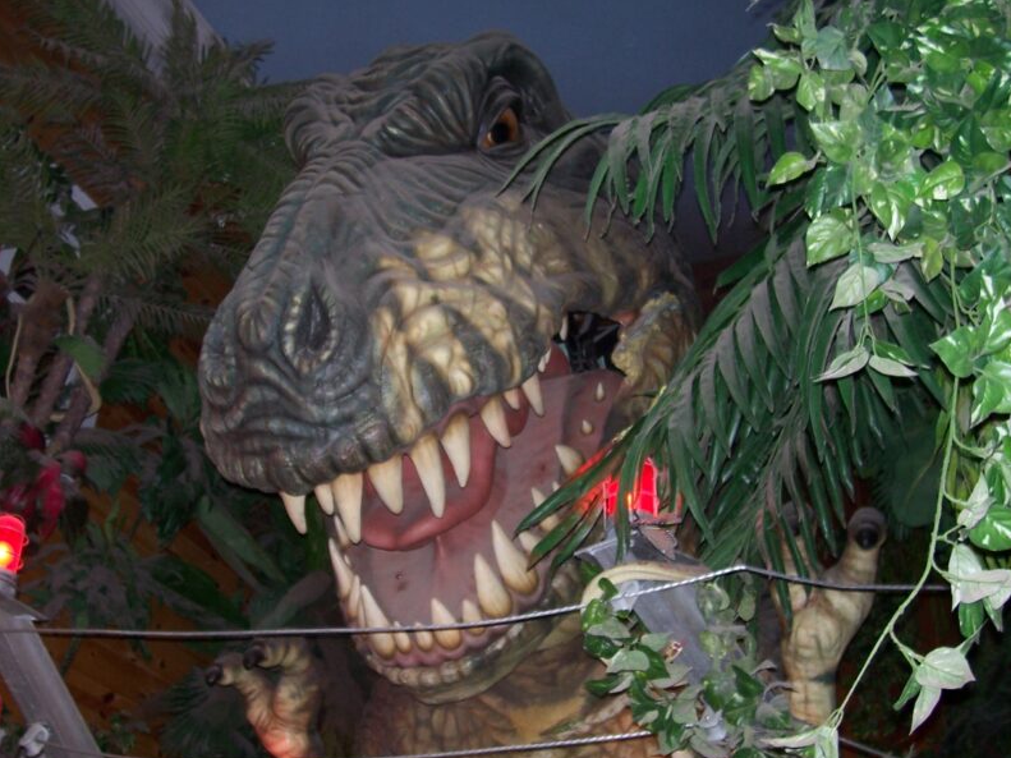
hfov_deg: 42.8
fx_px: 1285
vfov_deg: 32.9
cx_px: 428
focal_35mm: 44
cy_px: 386
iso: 80
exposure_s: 1/60
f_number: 2.7
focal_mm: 5.6
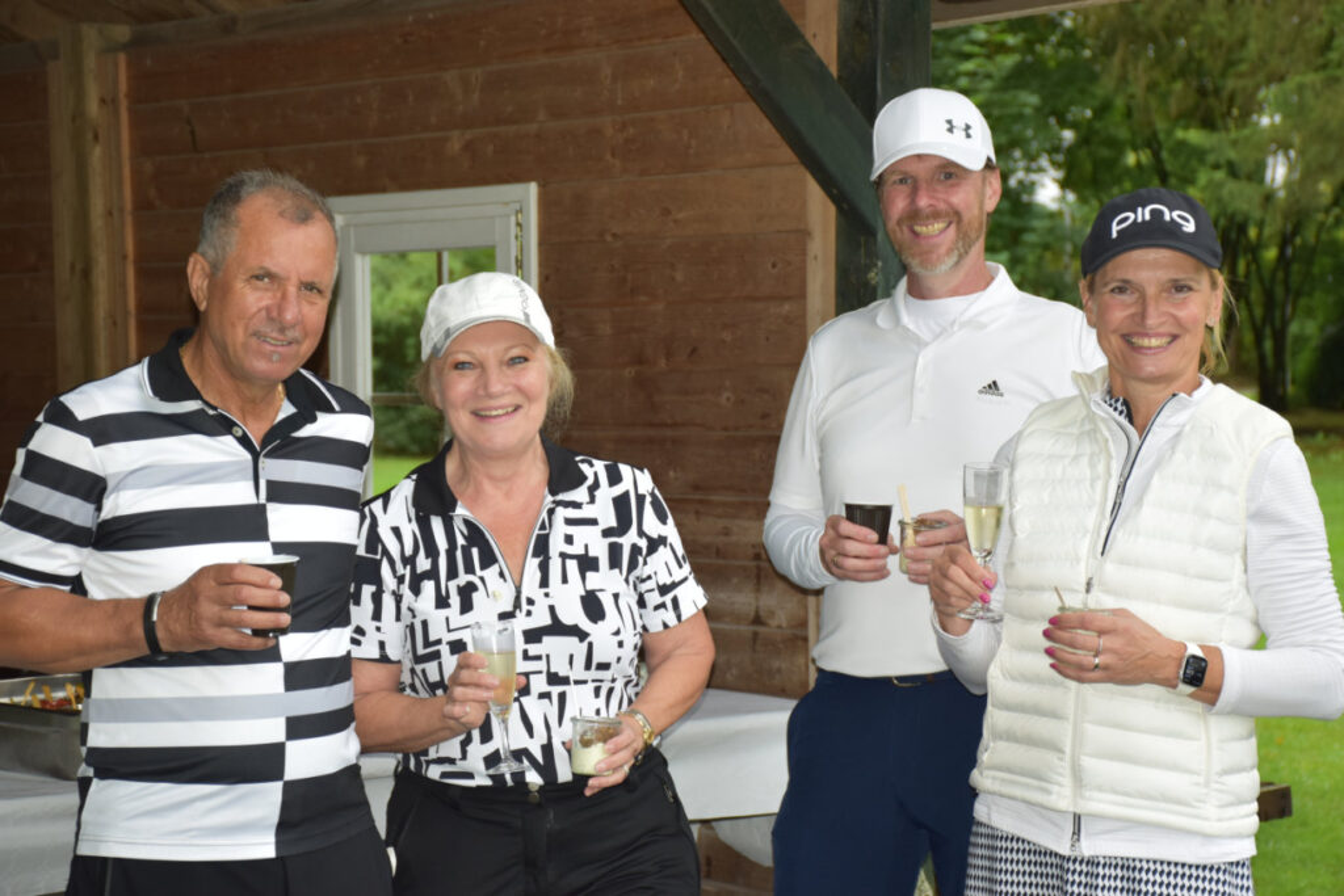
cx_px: 672
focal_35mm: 90
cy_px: 448
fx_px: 3360
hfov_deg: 22.6
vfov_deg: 15.2
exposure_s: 1/125
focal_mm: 60
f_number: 5.6
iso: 450
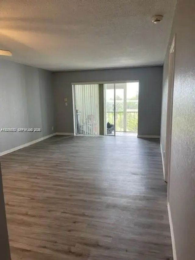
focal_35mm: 26
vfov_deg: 67.3
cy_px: 130
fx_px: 195
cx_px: 98
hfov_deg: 53.1
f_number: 1.6
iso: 50
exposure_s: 1/120
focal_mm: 5.1
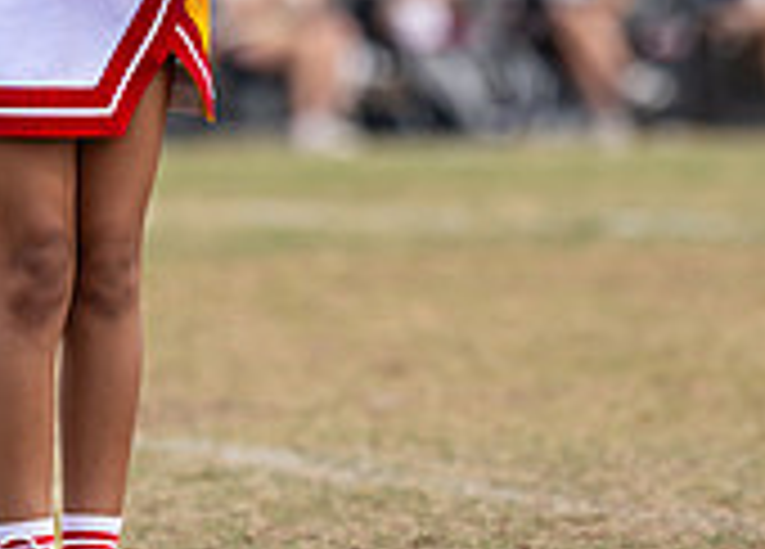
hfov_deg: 3.1
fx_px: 13949
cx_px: 162
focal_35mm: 641
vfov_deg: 2.3
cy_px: -169
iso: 160
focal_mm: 162
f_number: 2.8
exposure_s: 1/1600
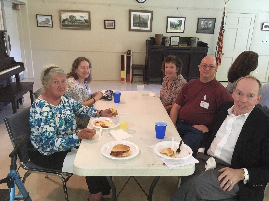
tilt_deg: -16.6
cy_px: 100
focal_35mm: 29
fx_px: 225
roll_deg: -1.6
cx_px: 134
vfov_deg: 48.2
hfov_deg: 61.7
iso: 250
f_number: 2.2
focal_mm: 4.15
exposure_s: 1/15
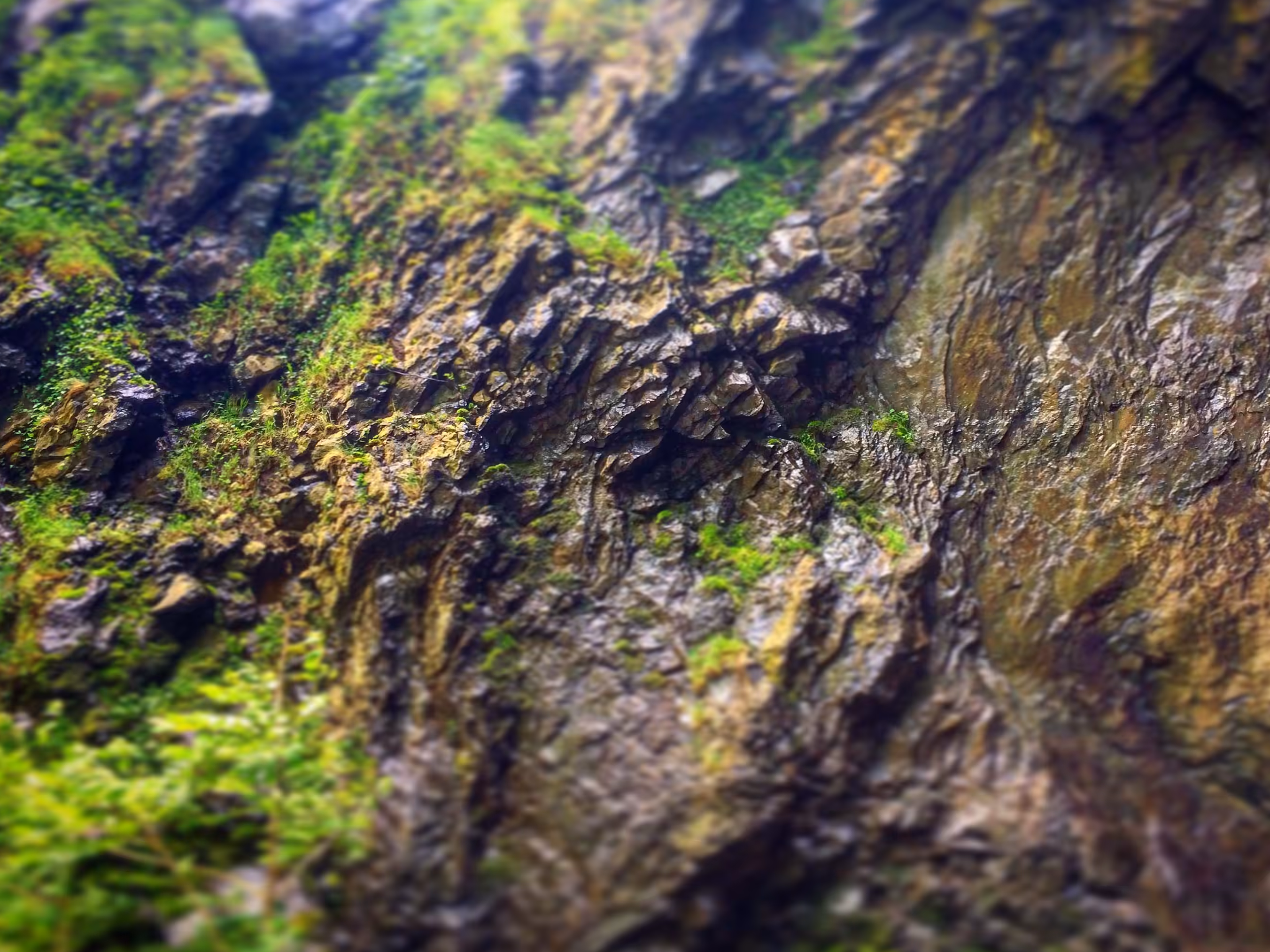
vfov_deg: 40.6
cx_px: 746
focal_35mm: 35
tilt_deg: +13.2
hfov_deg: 52.4
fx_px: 1284
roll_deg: -0.9
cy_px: 423
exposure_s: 1/50
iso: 40
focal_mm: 4.15
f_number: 2.2
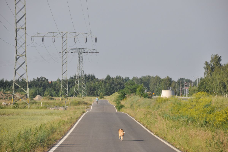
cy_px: 76
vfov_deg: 6.5
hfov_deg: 9.8
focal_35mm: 210
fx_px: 1328
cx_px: 114
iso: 500
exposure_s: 1/3000
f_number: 6
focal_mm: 140
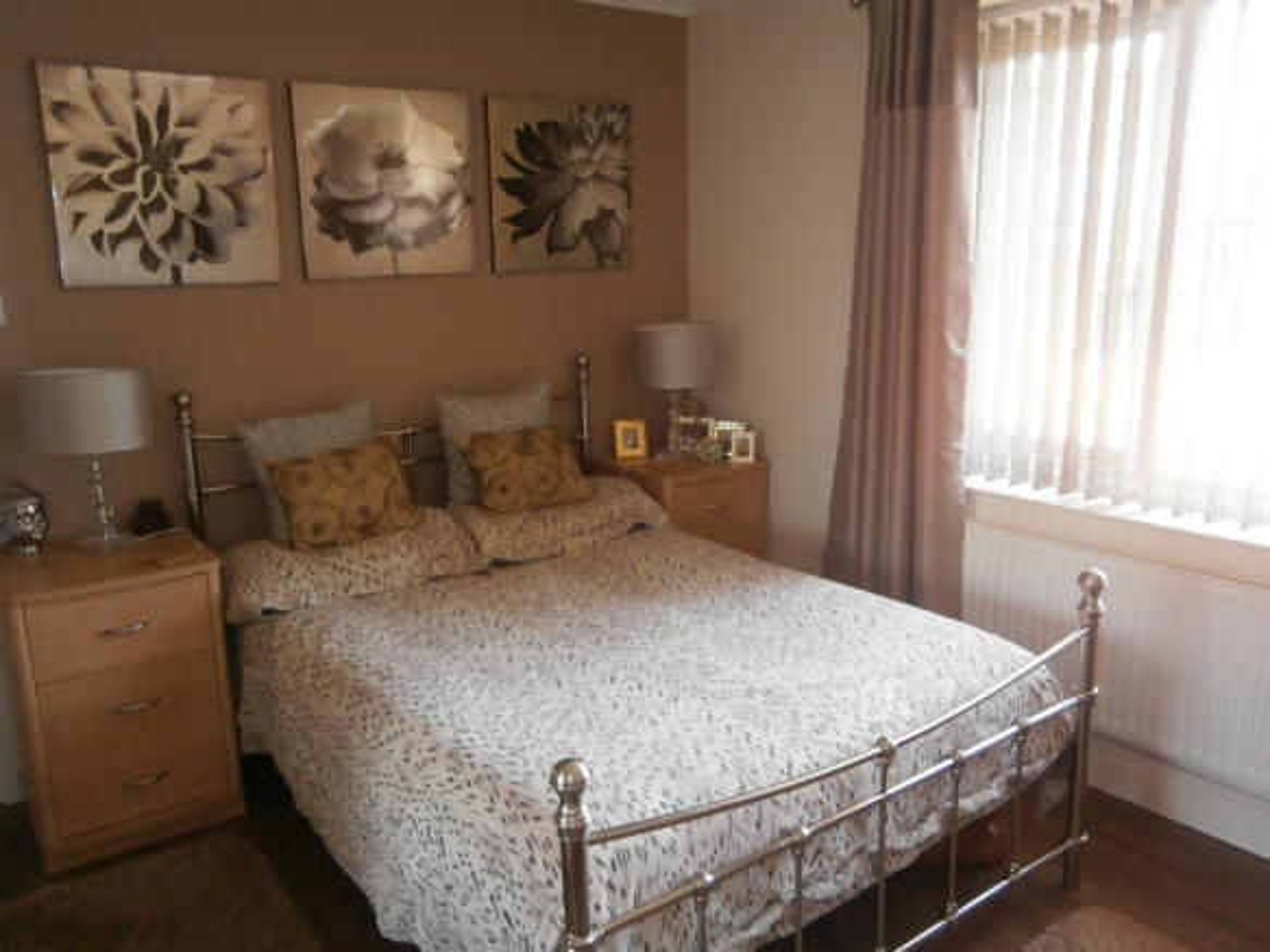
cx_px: 635
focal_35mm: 26
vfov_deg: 53.0
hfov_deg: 67.3
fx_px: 954
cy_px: 476
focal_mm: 4.7
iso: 160
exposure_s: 1/30
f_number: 2.8
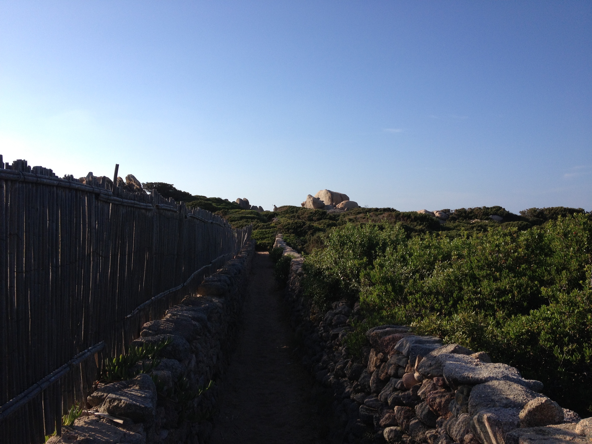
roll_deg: -0.9
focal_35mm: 35
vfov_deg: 40.7
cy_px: 222
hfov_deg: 52.6
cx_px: 296
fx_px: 599
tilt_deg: -2.0
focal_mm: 4.28
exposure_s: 1/1623
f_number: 2.4
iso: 50
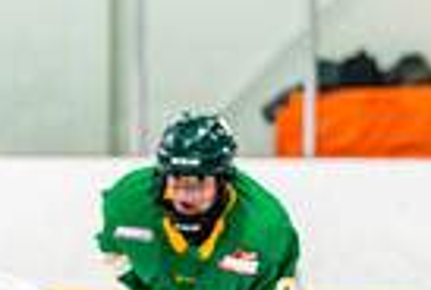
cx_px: -206
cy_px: 439
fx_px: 4571
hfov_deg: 5.4
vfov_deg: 3.6
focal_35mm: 381
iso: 2000
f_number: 2.8
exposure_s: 1/640
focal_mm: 70
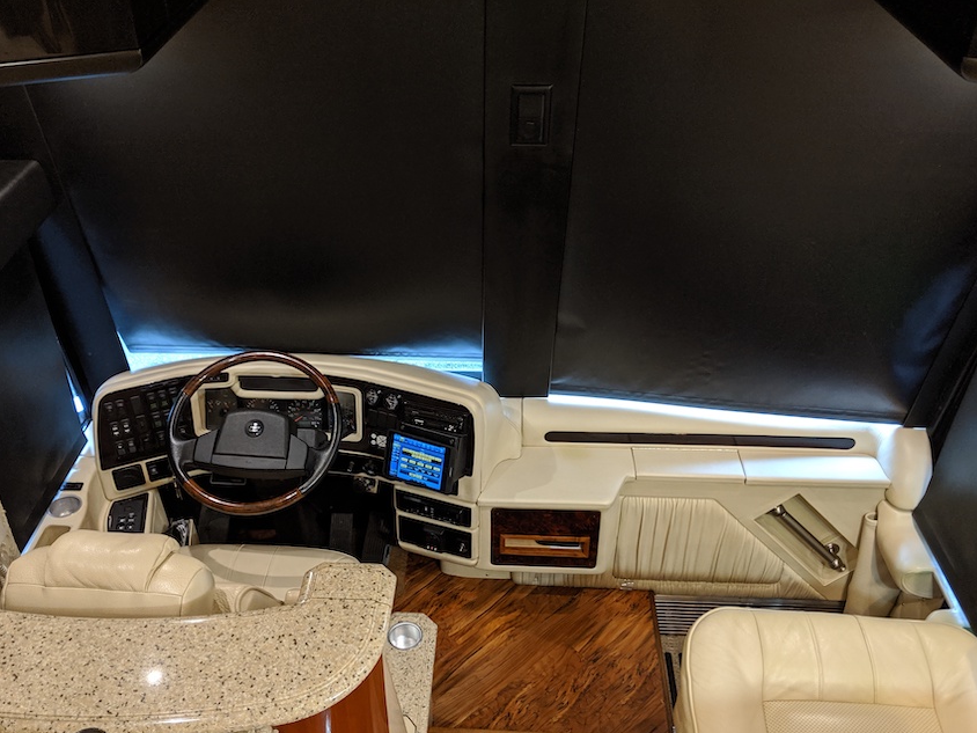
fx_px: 903
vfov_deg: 44.0
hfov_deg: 56.7
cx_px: 447
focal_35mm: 32
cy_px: 430
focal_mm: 4.44
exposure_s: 1/40.1
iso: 244
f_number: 1.8
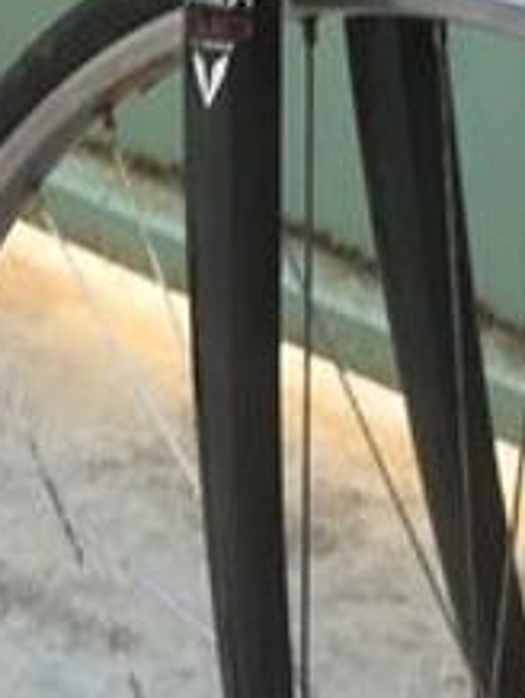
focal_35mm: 177
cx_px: -109
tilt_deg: -28.4
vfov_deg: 11.2
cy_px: 296
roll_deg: -1.3
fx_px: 3572
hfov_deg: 8.3
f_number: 2.2
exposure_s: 1/50
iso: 32
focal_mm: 4.15
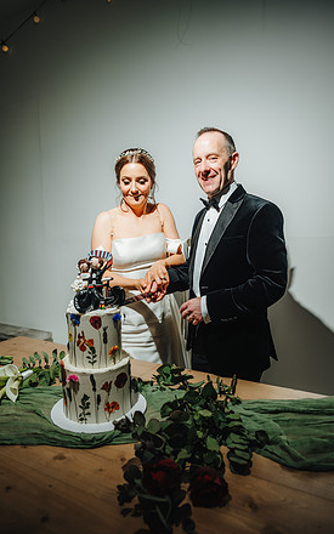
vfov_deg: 72.5
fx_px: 364
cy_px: 267
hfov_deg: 49.3
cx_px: 159
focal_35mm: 25
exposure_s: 1/200
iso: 200
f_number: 2.8
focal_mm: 24
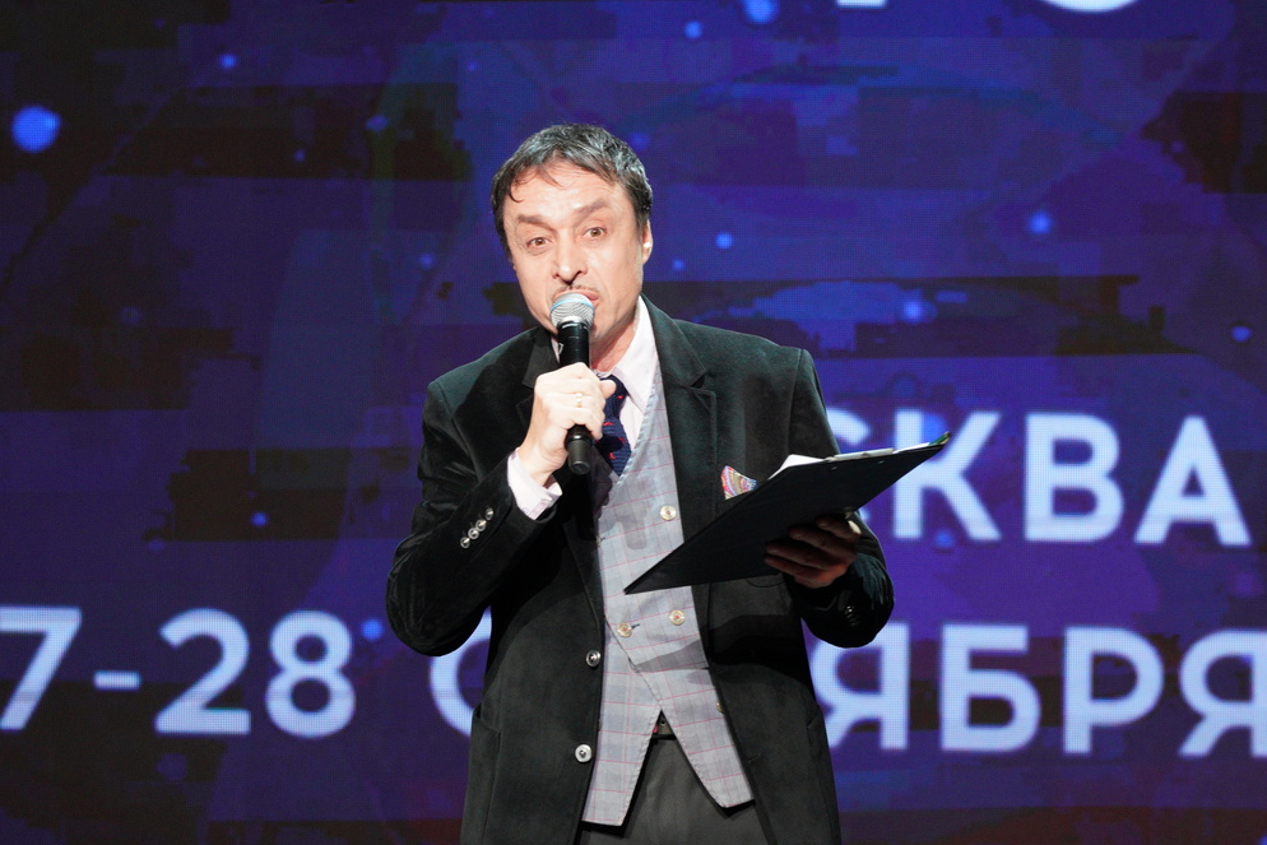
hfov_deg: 5.3
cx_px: 631
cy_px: 358
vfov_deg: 3.5
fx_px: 13727
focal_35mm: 390
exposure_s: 1/160
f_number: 5.6
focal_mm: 200
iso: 2000
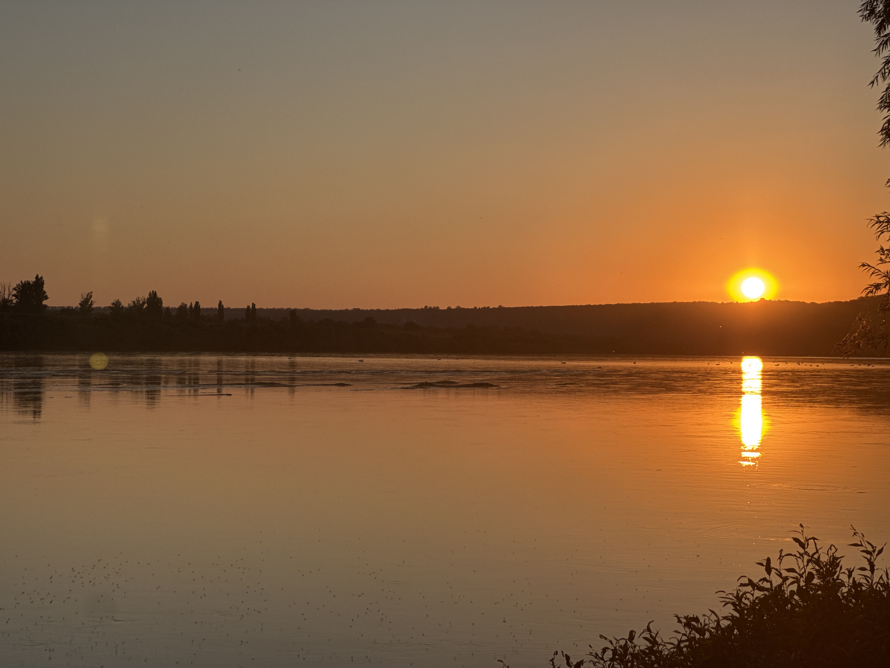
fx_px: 1980
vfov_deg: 19.1
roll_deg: -0.7
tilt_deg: +0.7
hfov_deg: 25.3
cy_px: 334
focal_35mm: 77
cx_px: 445
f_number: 2.8
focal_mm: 9
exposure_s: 1/896
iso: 25
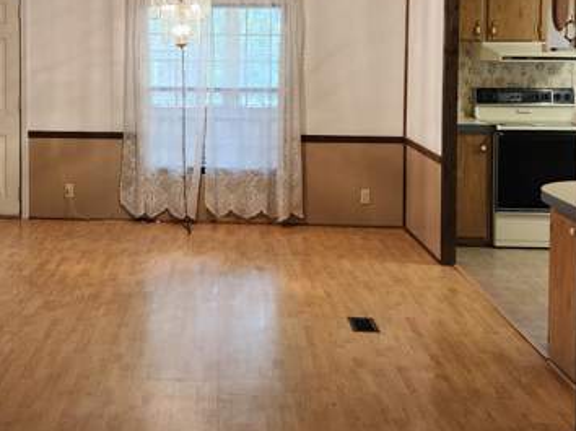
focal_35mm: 52
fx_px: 865
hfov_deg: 36.0
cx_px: 142
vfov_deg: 27.6
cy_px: 102
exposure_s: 1/120
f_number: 1.8
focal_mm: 5.54
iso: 320
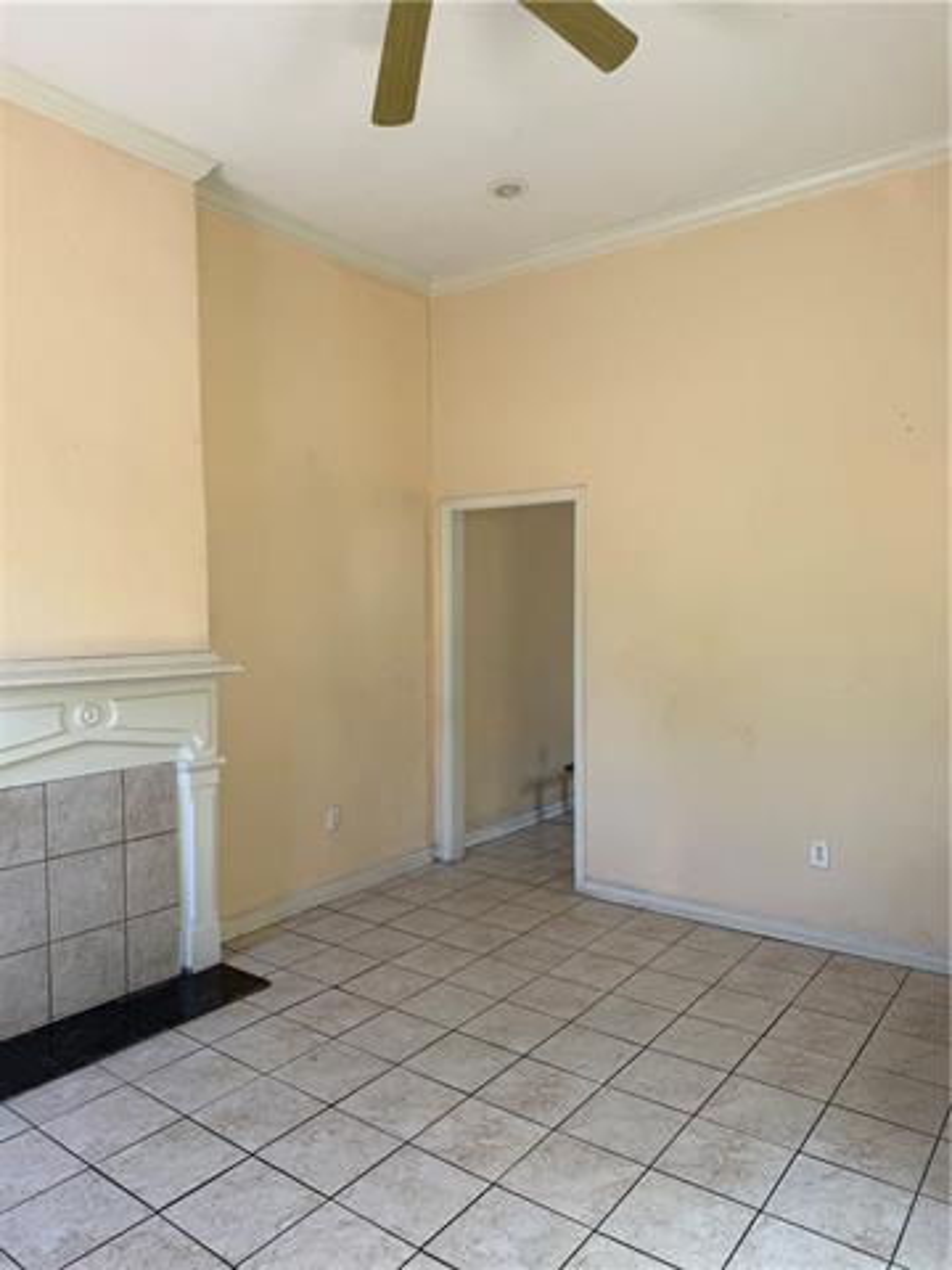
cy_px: 635
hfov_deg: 56.8
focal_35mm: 24
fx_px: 880
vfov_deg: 71.6
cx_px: 476
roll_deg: -1.3
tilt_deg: -2.5
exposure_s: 1/121
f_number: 1.78
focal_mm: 6.76
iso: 64
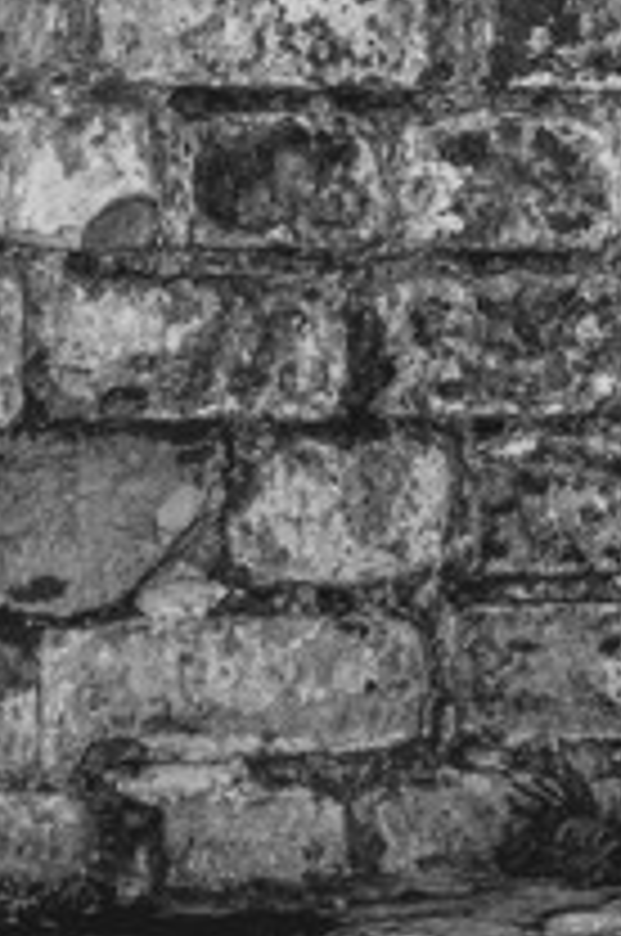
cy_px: -14
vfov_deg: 4.5
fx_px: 11812
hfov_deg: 3.0
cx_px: 1264
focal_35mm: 455
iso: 400
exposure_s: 1/200
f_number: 9
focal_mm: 70
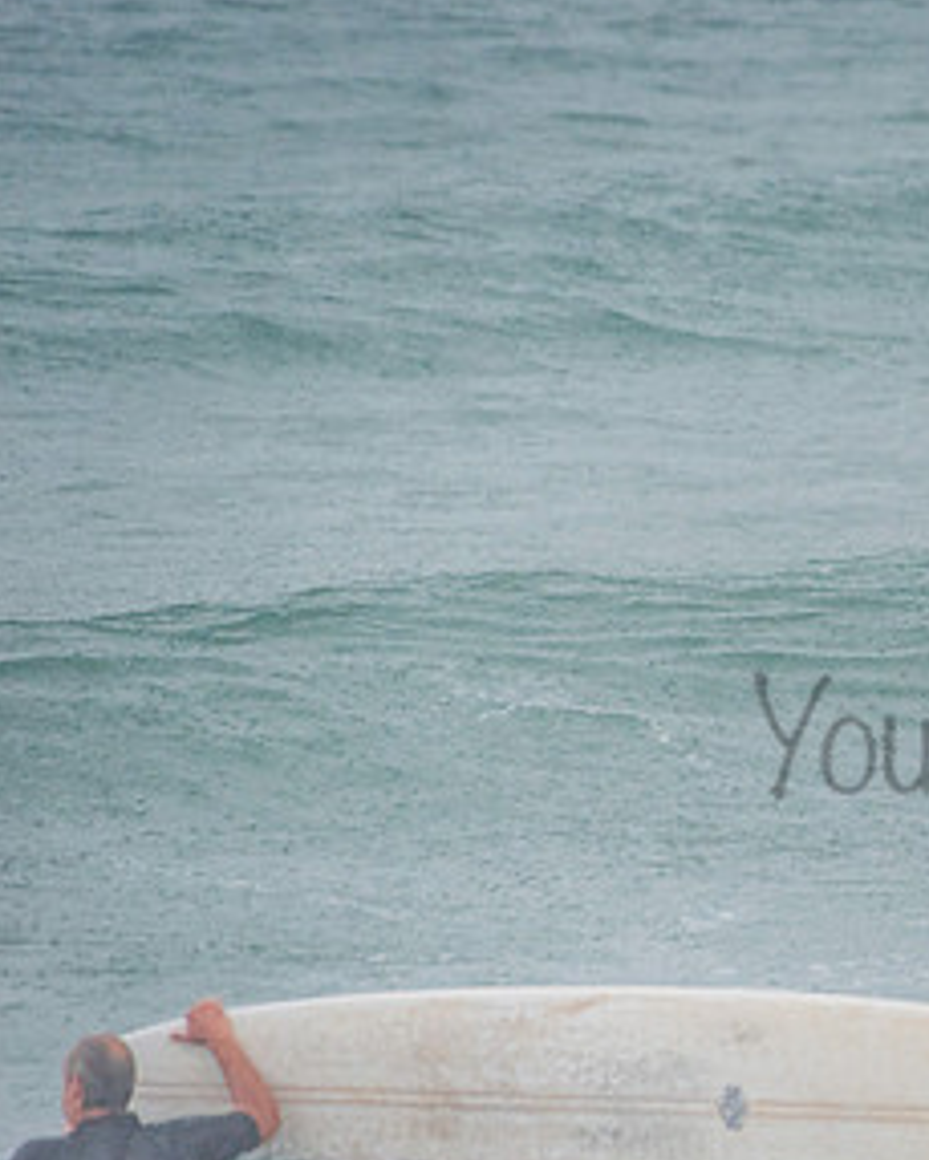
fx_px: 40052
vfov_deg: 1.7
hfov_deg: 1.3
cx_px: 1436
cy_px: 524
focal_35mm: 1166
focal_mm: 500
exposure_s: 1/320
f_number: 5.6
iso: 640
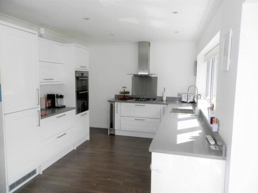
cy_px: 96
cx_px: 129
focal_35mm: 25
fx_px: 186
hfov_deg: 69.4
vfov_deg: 54.9
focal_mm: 4.5
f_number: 3.1
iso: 80
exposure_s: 1/160
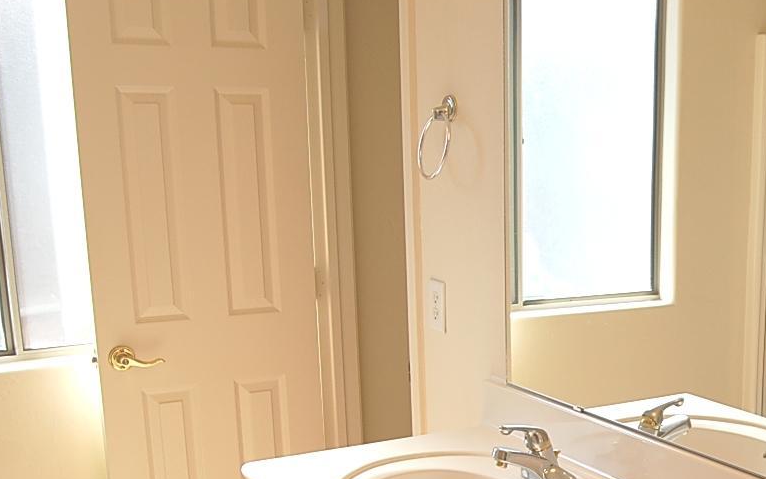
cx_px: 650
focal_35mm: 54
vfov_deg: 23.3
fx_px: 1127
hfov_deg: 35.8
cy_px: 439
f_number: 6.3
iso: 200
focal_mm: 18
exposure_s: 1/160
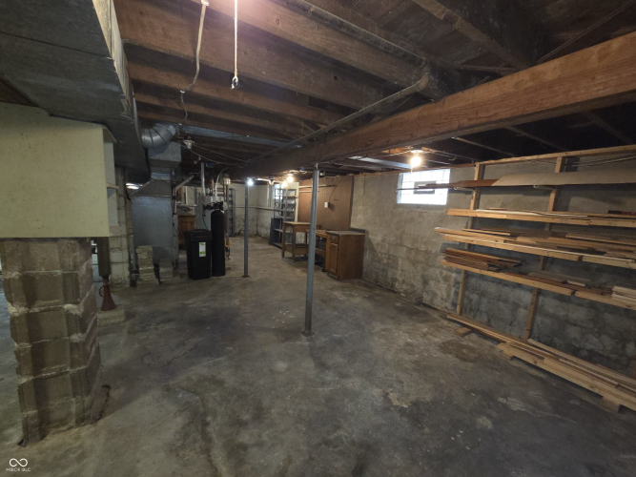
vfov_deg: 89.9
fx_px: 239
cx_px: 318
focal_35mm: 13
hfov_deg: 106.2
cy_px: 238
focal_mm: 2.2
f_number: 2.2
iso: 400
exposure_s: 1/30
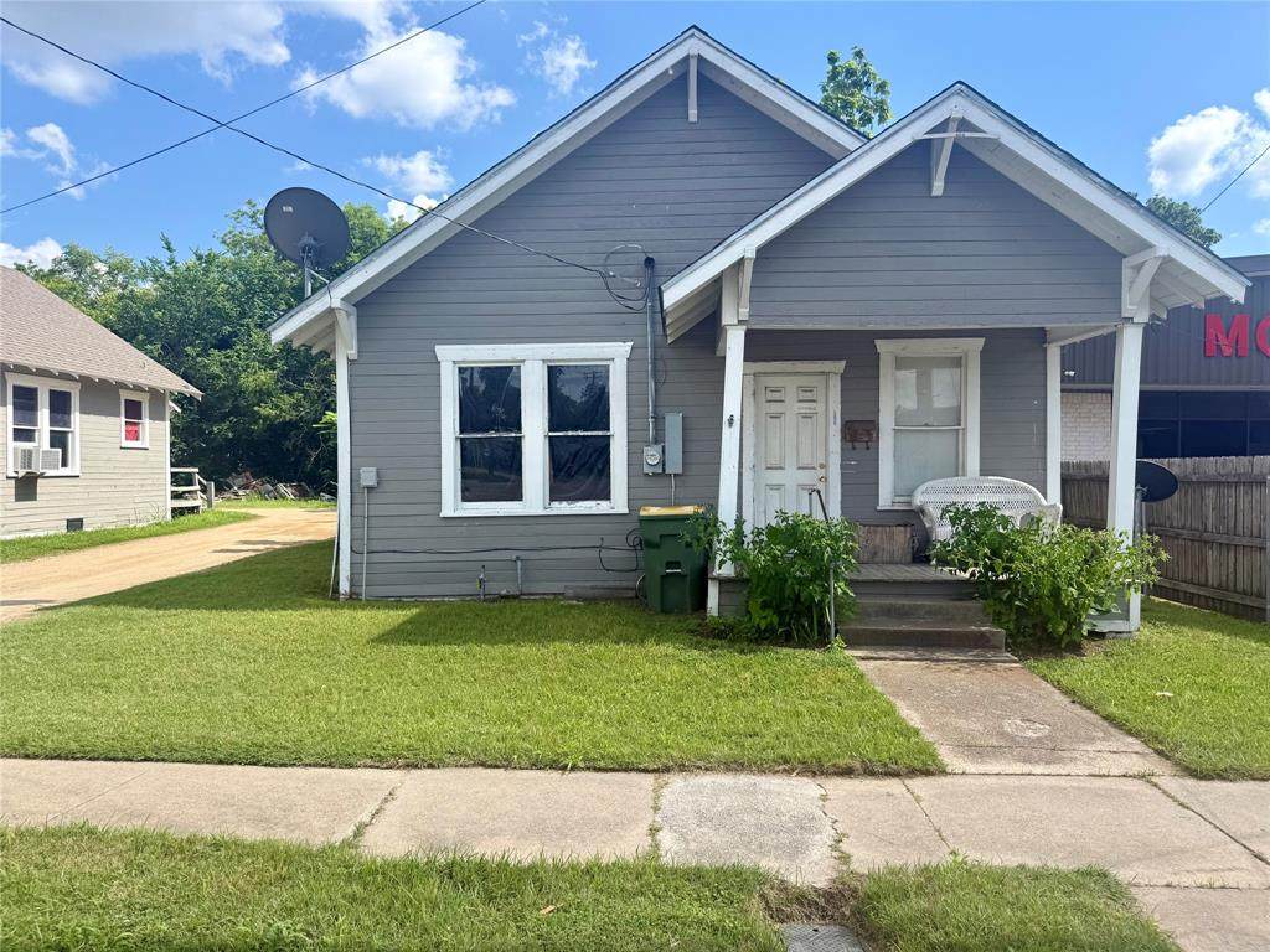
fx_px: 881
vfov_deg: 56.8
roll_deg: +0.1
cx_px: 635
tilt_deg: -0.3
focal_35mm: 24
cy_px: 476
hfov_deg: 71.6
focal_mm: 6.76
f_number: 1.78
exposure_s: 1/3145
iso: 80
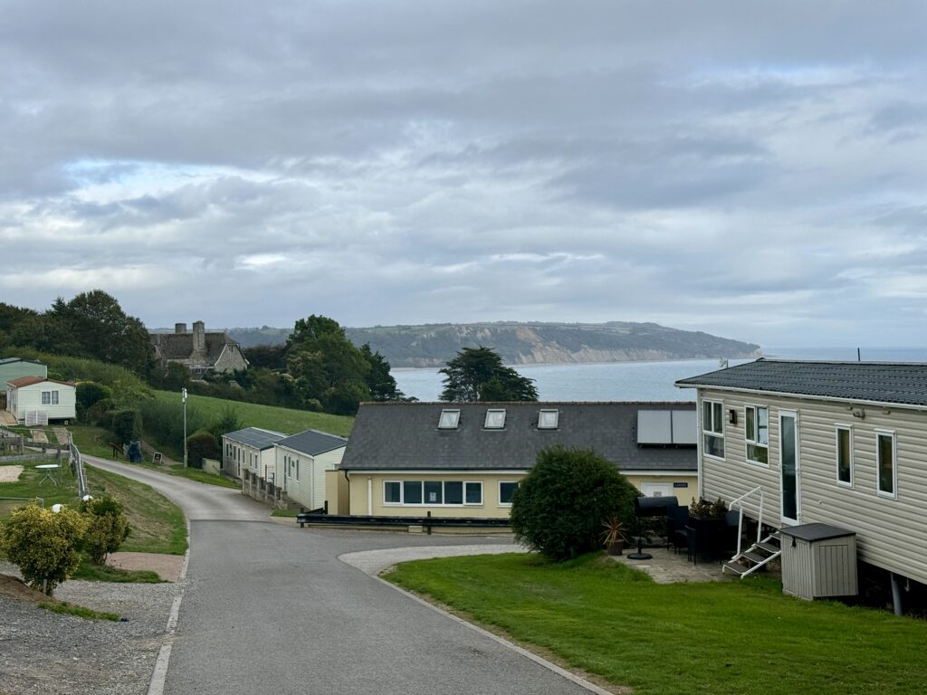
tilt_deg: +0.8
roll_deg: +0.6
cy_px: 348
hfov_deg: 39.7
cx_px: 464
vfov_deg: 30.3
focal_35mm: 48
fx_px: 1285
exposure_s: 1/3378
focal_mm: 6.76
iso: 64
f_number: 1.78
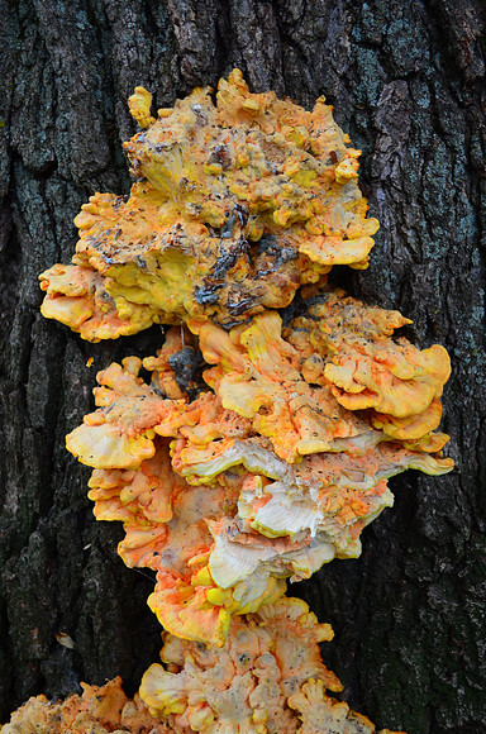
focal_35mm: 39
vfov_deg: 49.6
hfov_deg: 34.1
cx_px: 243
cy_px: 367
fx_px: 793
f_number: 4.2
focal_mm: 26
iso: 100
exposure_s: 1/40
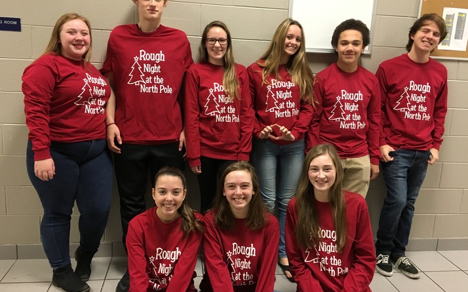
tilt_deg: -11.6
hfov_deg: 61.2
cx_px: 235
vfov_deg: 40.6
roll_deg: -2.7
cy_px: 142
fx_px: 395
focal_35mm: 31
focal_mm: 4.15
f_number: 2.2
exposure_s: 1/17
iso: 200
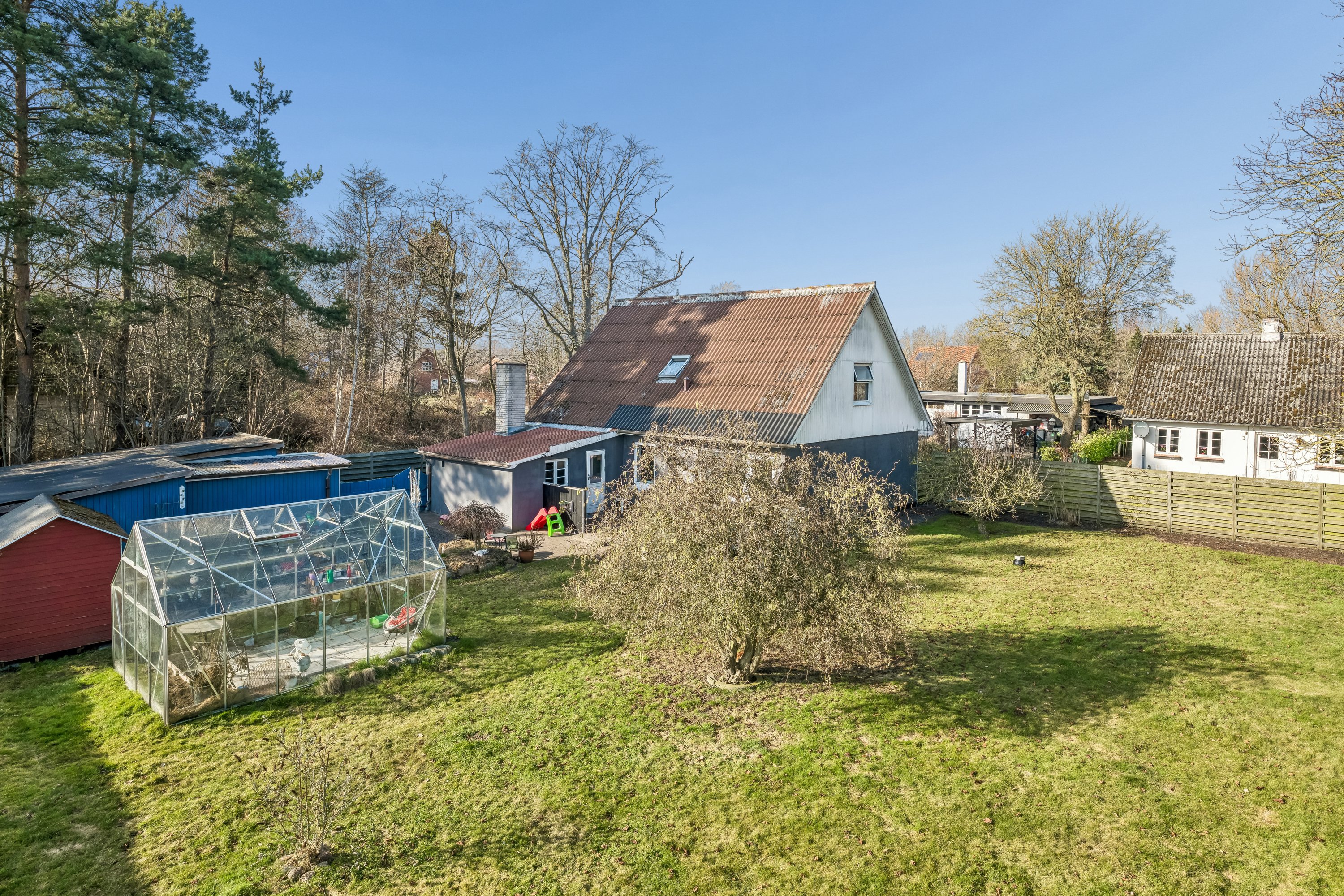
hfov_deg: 84.0
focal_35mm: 20
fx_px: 747
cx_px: 672
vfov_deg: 61.9
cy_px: 448
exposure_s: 1/125
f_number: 8
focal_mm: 20
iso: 200
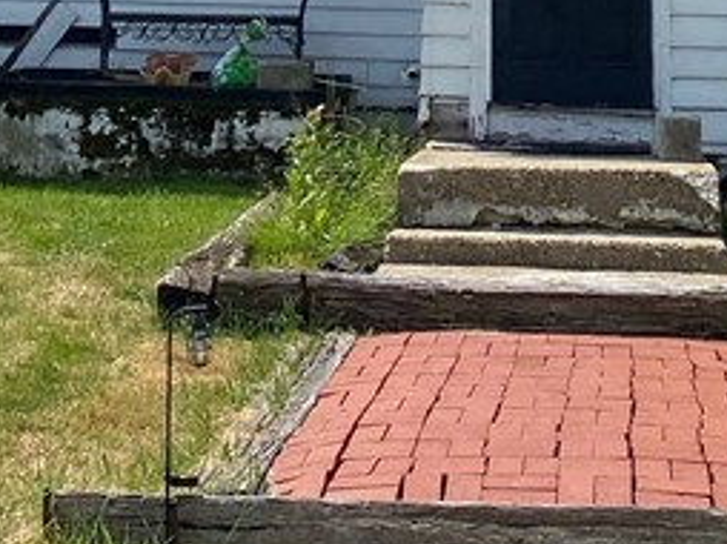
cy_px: -495
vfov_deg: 12.6
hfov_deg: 18.7
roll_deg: -1.1
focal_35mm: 105
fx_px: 2203
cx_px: 447
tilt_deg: +12.1
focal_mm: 4.25
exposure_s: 1/6757
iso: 32
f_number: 1.8
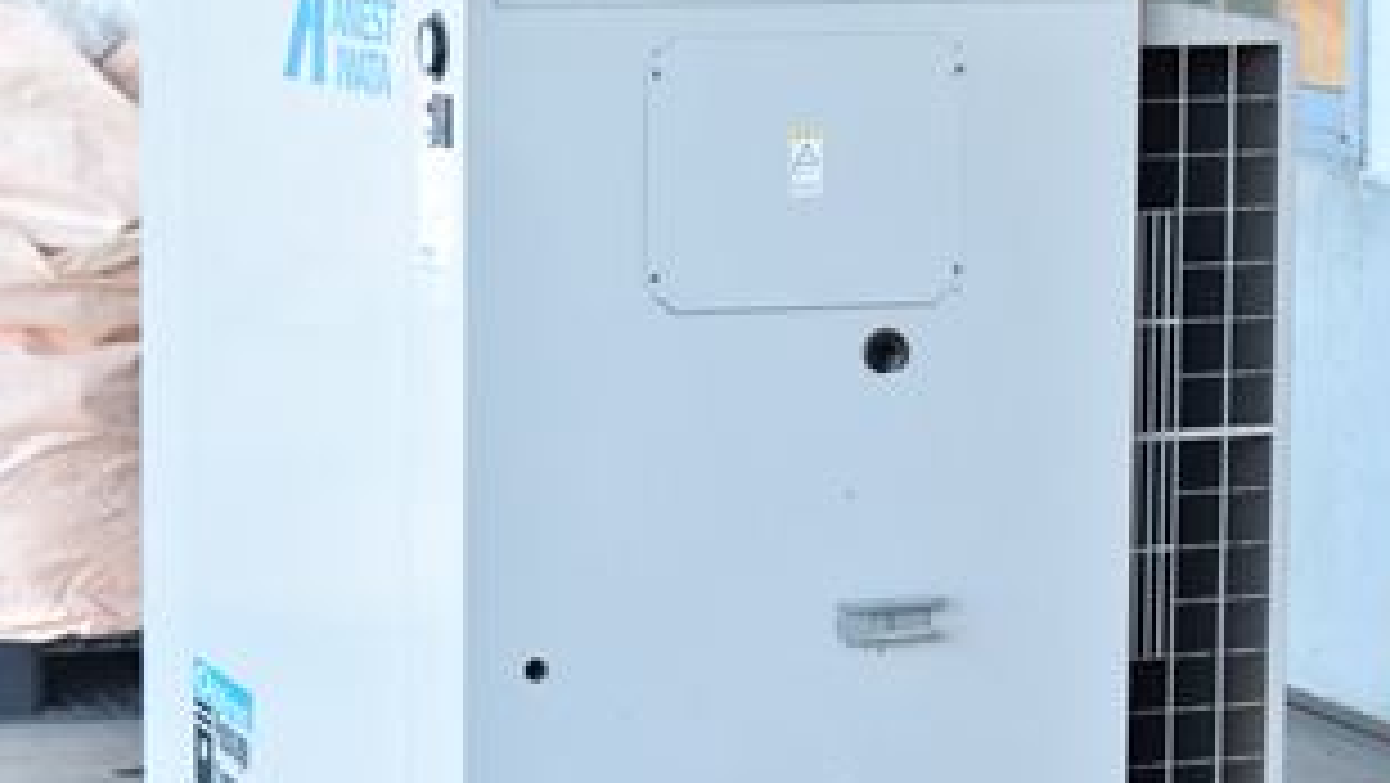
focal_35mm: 140
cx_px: 904
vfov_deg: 8.7
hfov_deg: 15.3
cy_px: 320
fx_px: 5156
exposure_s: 1/60
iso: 1250
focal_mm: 55
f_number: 6.3
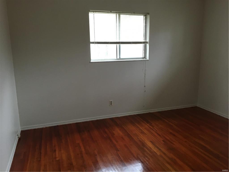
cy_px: 86
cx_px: 114
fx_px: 192
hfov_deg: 61.7
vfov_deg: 48.2
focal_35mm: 29
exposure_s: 1/30
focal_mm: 4.15
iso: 160
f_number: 2.2
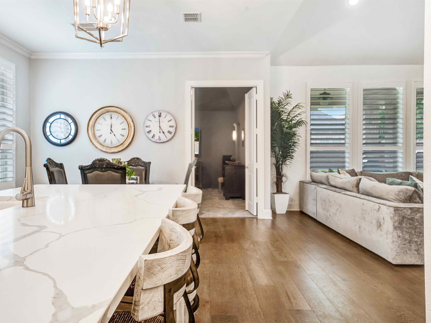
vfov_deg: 53.1
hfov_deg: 67.2
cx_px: 196
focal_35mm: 26
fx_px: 324
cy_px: 161
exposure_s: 1/40
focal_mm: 24
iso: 800
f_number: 9
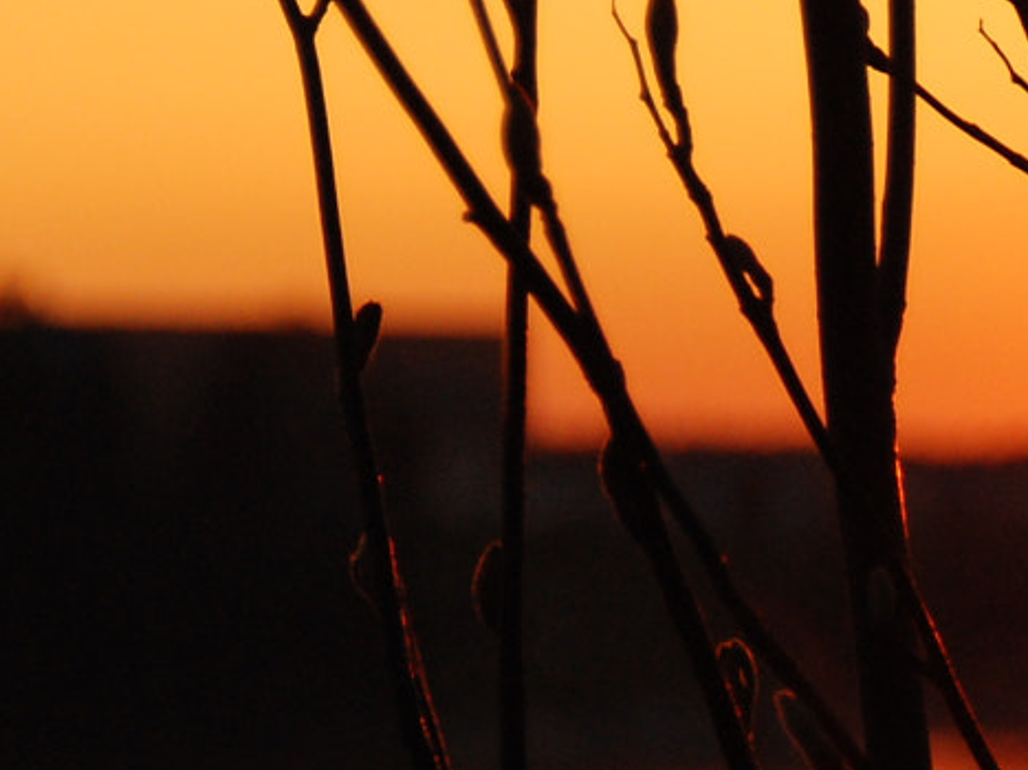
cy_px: 1218
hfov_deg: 4.0
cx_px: -112
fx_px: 14667
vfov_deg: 3.0
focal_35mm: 494
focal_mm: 78
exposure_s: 1/800
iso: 400
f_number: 4.5
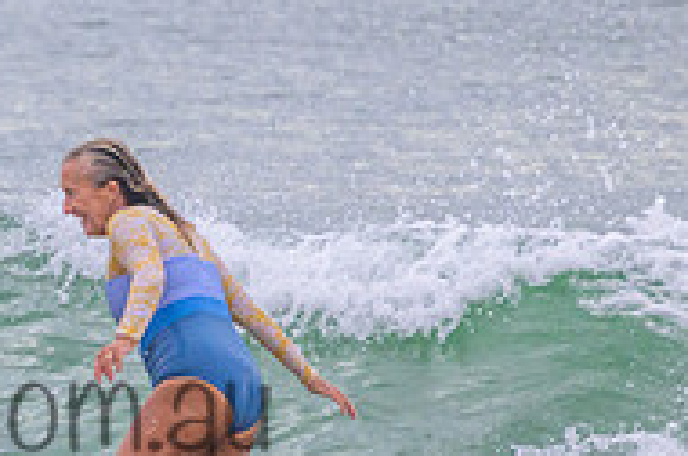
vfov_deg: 0.6
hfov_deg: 0.8
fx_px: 46705
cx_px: -112
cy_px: 367
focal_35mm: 2448
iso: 1600
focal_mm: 800
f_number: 11
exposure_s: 1/2000
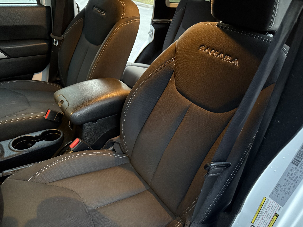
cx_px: 152
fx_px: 210
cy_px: 114
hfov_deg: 71.6
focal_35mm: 24
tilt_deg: -32.2
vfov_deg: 56.8
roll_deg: -6.7
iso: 1600
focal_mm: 6.76
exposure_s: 1/30
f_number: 1.78
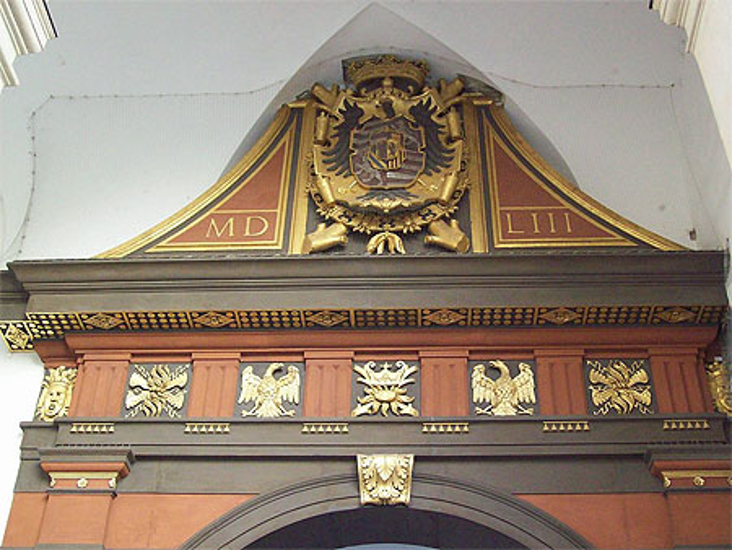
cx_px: 366
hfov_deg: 42.1
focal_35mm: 45
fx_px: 952
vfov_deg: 32.2
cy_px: 275
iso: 281
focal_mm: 7.6
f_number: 3
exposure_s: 1/147
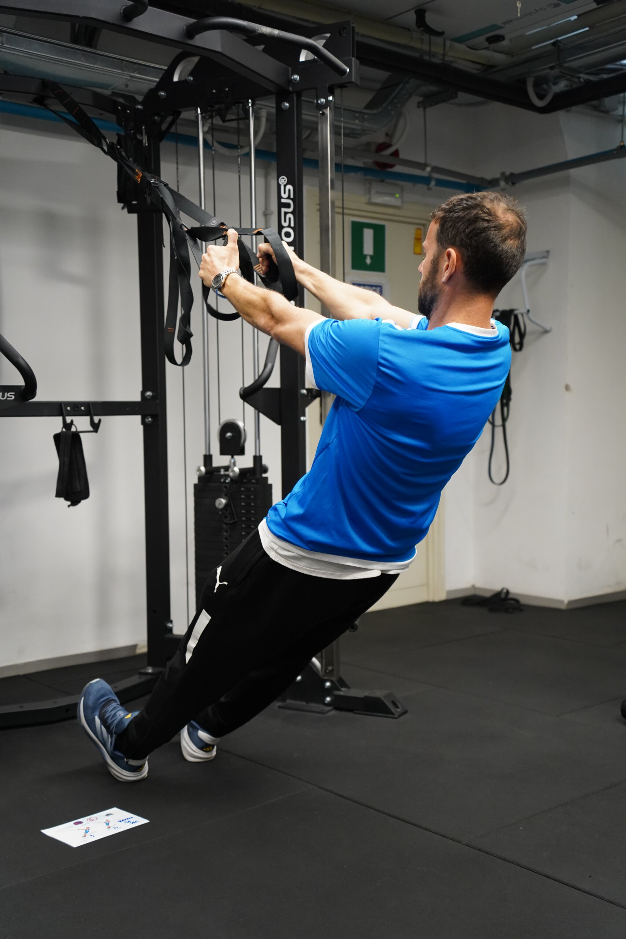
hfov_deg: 31.2
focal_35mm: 43
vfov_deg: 45.4
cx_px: 313
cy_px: 470
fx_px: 1121
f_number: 3.2
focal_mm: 43
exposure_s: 1/160
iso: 3200
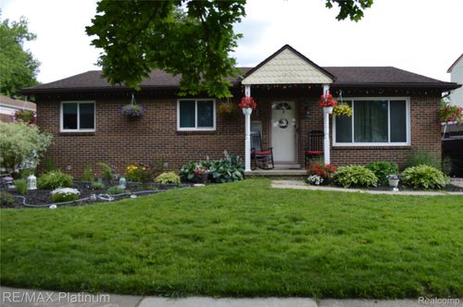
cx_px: 232
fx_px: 347
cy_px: 154
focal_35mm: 27
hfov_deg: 67.4
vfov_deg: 47.8
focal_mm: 18
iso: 100
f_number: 5.6
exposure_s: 1/125
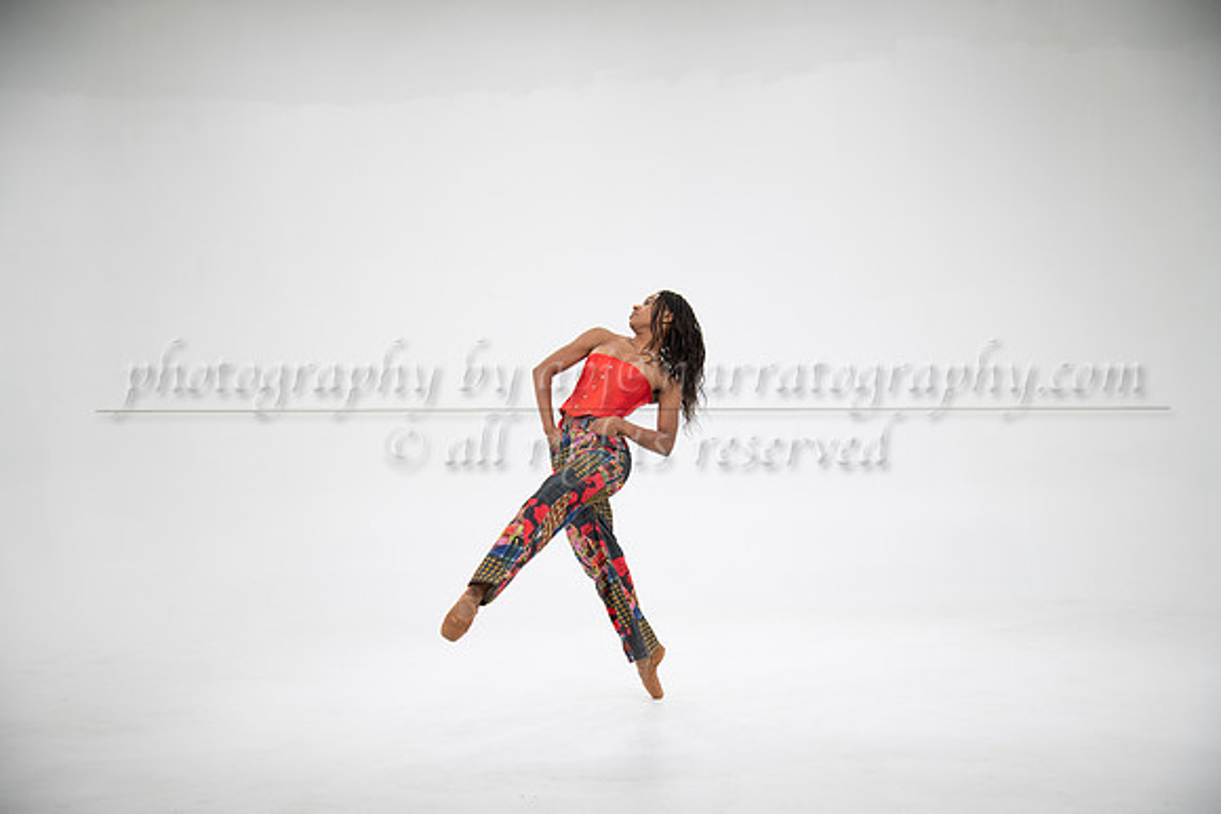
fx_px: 1696
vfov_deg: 27.0
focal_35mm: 50
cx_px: 610
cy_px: 407
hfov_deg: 39.6
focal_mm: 50
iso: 400
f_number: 4
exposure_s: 1/500
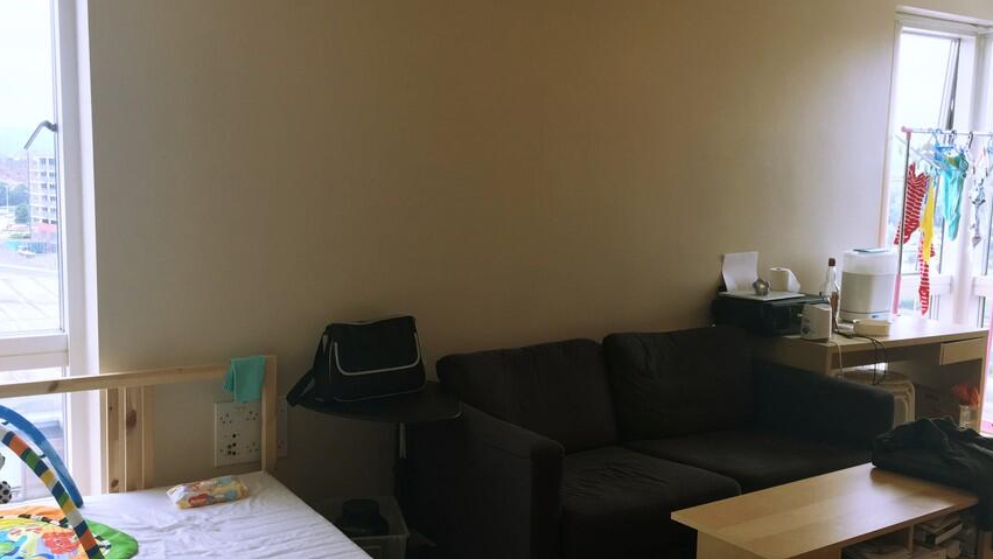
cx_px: 492
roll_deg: -1.1
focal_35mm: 38
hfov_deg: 52.8
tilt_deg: -8.2
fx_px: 1001
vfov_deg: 31.2
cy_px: 291
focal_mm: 4.15
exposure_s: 1/100
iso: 40
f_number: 2.2
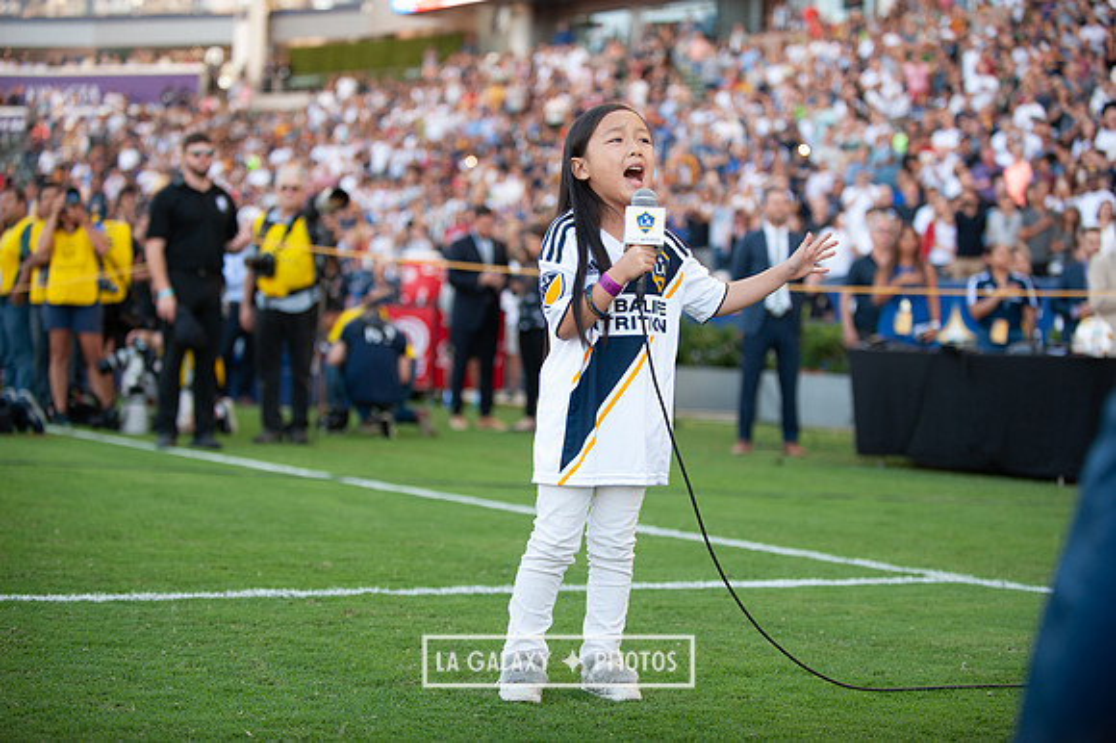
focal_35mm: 70
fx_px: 2169
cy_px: 372
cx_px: 558
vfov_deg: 19.4
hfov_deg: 28.9
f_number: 2.8
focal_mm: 70
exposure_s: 1/800
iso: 800
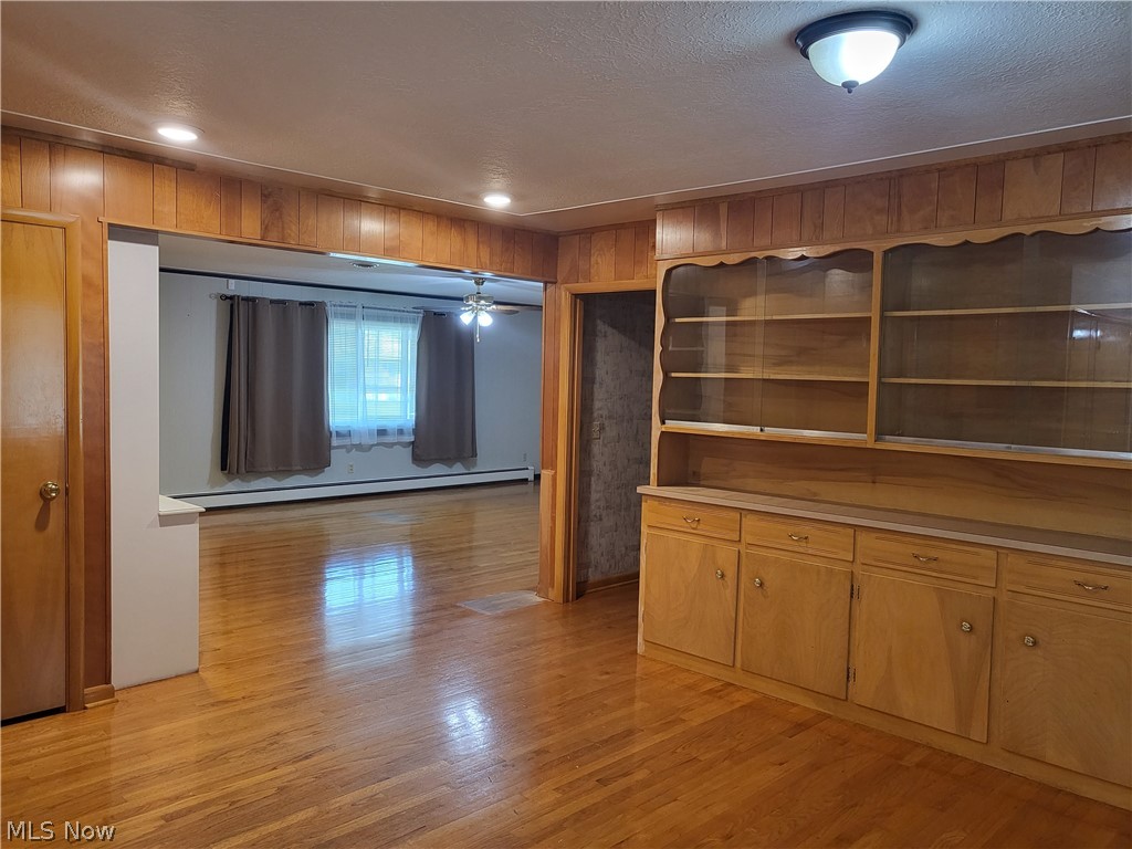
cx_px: 566
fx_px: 850
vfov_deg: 53.1
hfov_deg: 67.3
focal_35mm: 26
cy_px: 424
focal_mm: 4.25
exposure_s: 1/60
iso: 250
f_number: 1.8
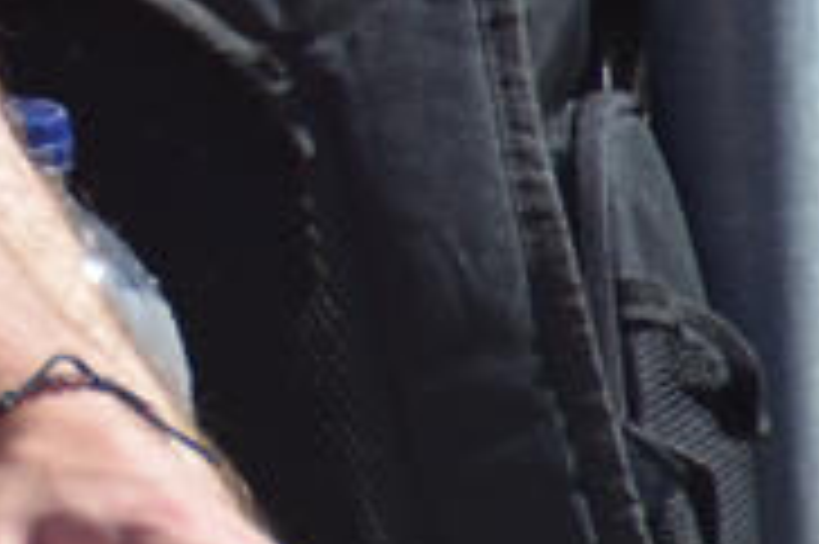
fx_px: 17694
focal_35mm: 778
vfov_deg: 1.8
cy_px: -490
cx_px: -1152
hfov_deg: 2.6
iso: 200
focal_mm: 105
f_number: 6.3
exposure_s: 1/640
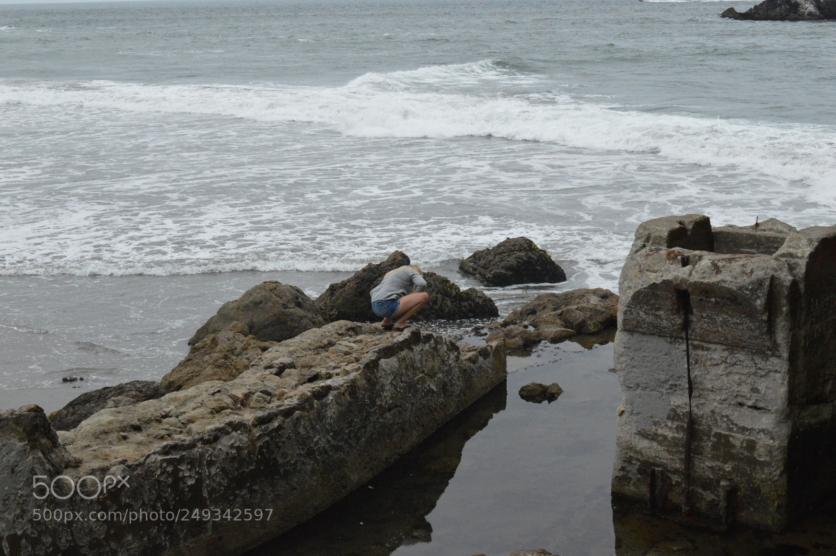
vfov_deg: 23.7
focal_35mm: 57
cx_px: 418
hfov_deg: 35.1
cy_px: 278
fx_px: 1323
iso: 3200
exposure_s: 1/2500
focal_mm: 38
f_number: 14
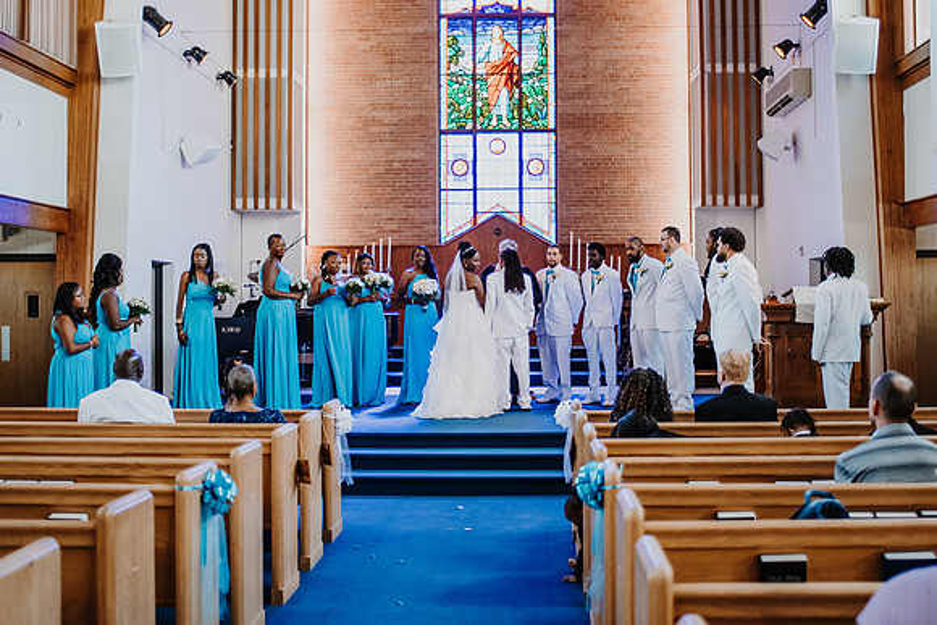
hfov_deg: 42.4
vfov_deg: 29.0
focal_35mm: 46
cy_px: 273
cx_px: 489
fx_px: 1207
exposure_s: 1/1250
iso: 1800
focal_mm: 35
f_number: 1.8
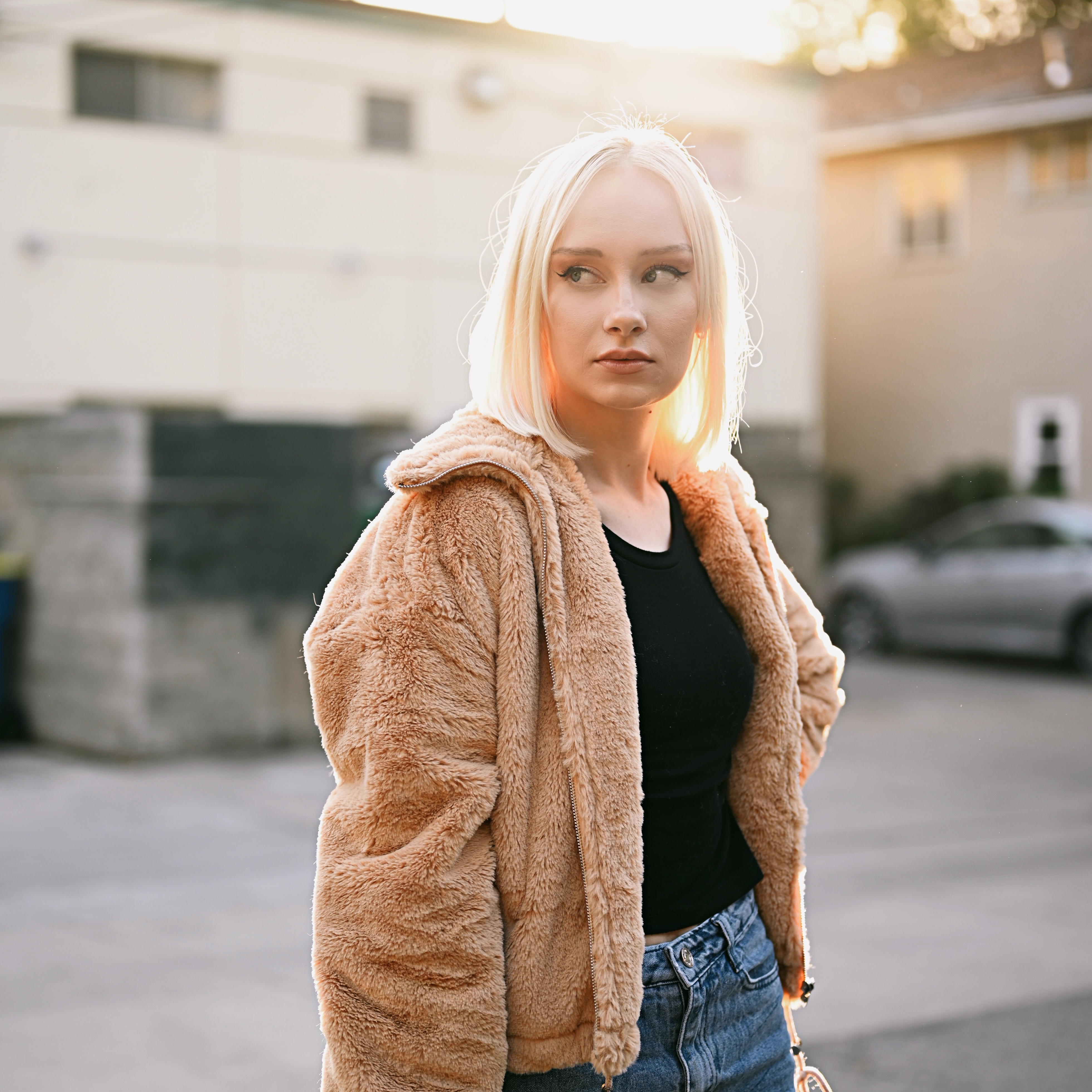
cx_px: 548
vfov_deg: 26.9
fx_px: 2284
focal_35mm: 64
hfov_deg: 26.9
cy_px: 610
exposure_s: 1/320
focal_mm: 50
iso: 100
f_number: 1.8
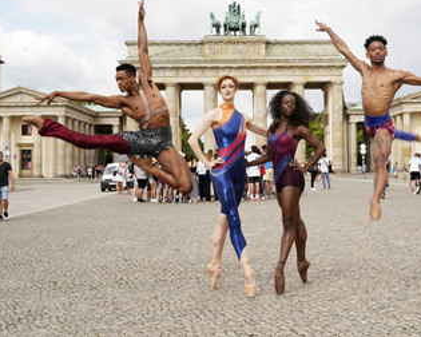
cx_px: 247
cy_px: 138
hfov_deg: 46.6
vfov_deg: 38.1
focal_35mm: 39
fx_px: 486
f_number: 8
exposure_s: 1/160
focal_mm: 29
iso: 50
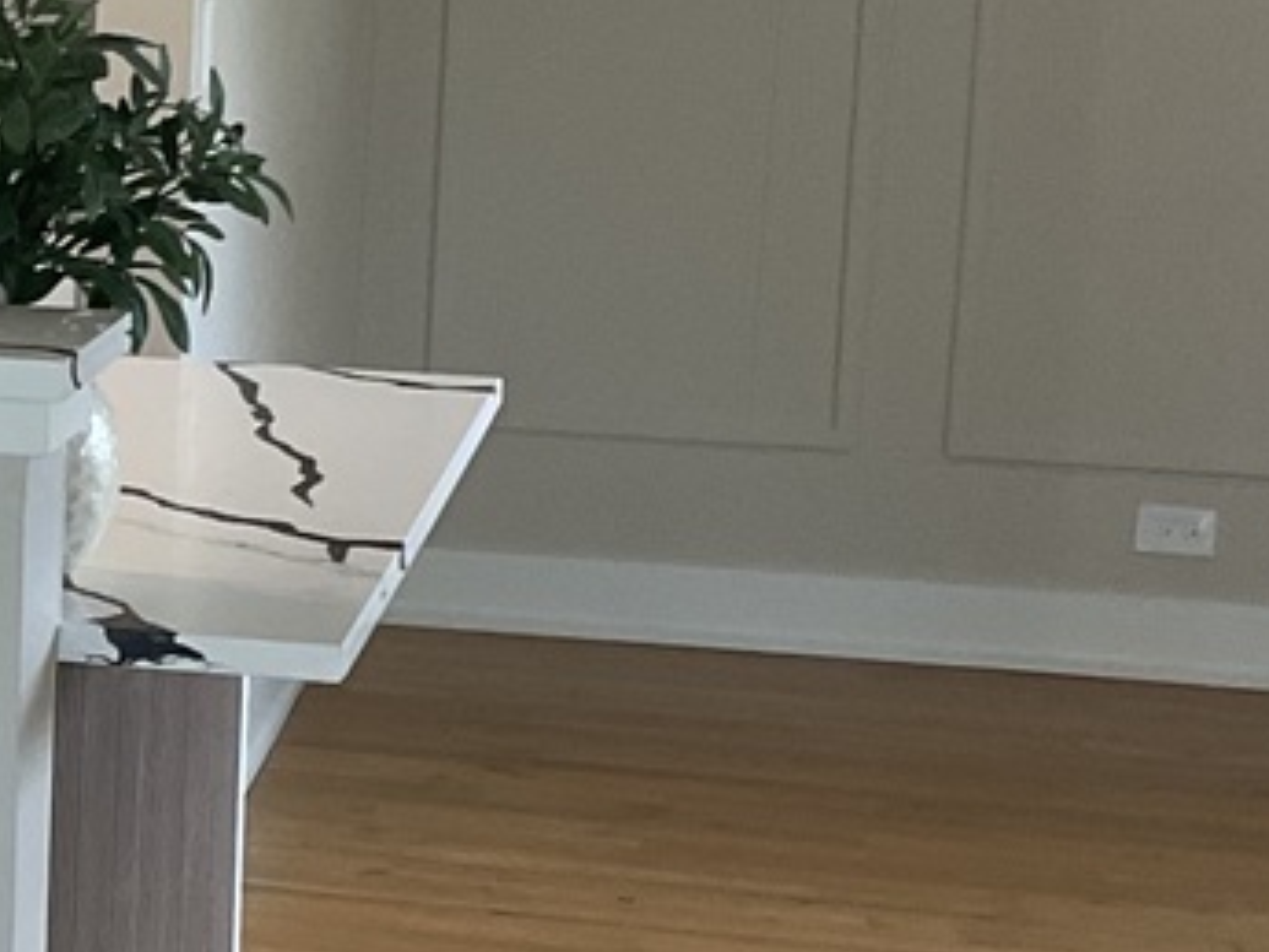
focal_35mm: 121
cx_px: -563
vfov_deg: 12.2
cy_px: 386
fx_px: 4437
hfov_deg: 15.2
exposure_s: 1/60
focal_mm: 3
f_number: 1.8
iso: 50
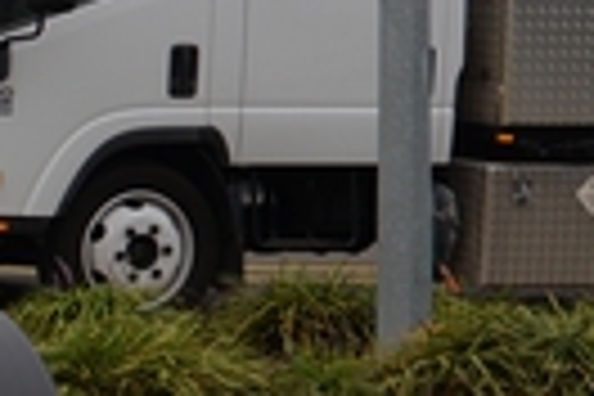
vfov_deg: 8.4
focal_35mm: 163
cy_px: 94
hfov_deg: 10.2
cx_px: -1004
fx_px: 2689
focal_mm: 21
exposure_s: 1/200
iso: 100
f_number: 9
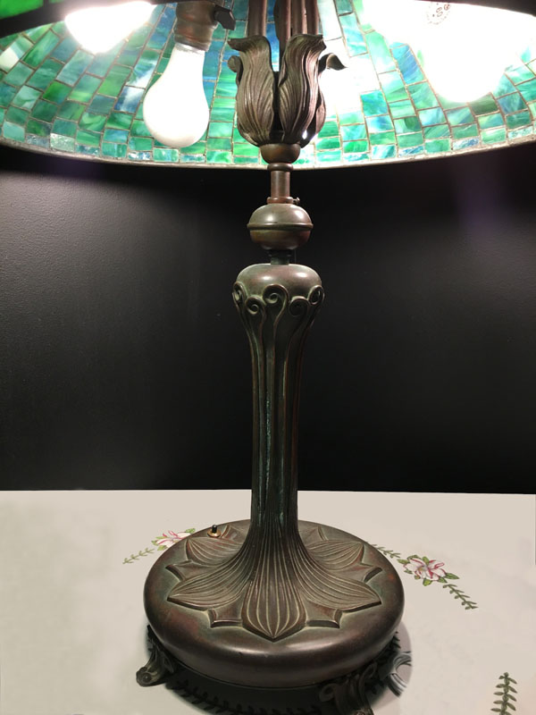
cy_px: 358
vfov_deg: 61.7
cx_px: 268
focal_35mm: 29
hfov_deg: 48.2
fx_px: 599
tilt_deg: -10.0
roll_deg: -0.3
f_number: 2.2
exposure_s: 1/30
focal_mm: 4.15
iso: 40
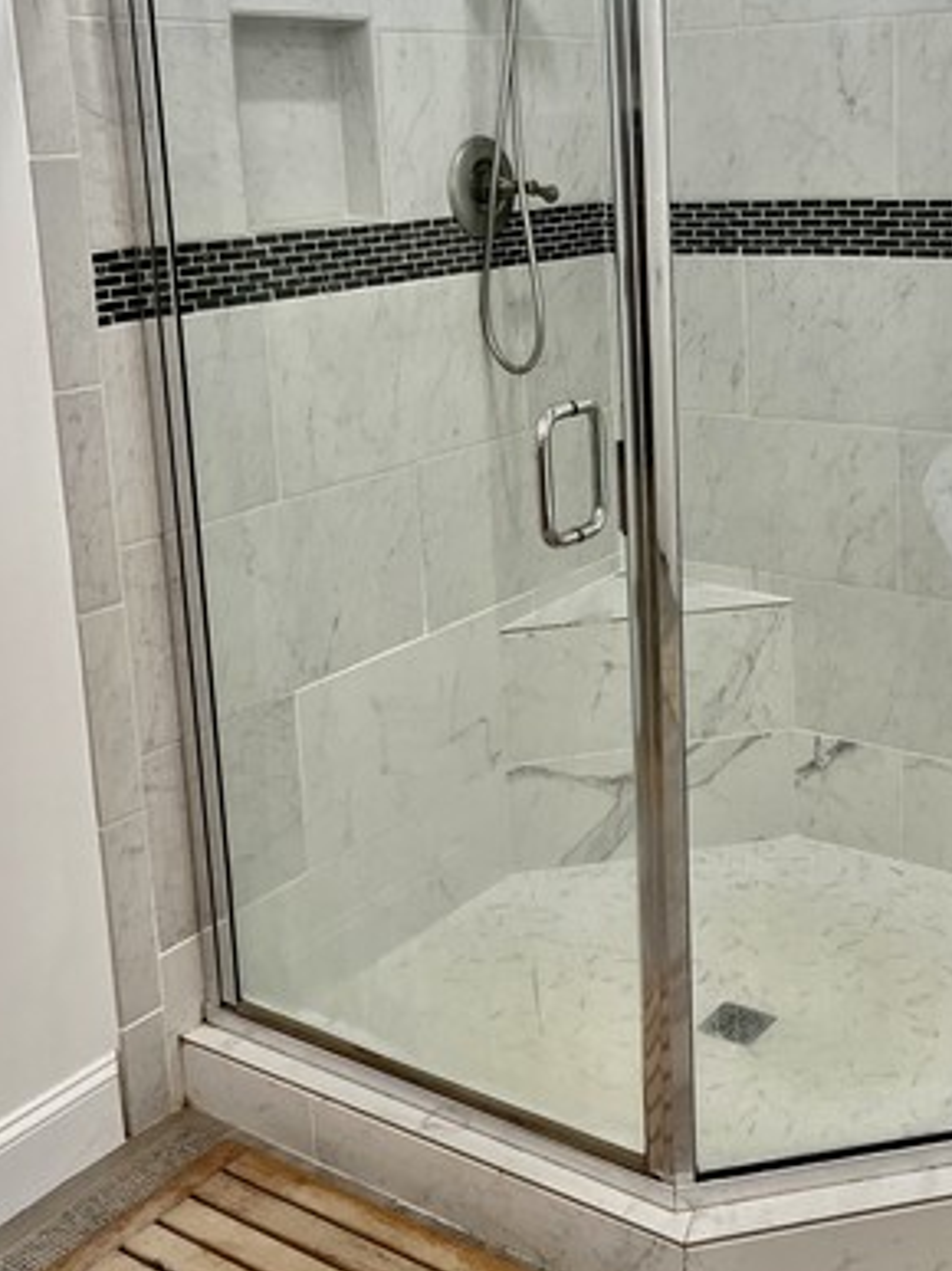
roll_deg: +2.8
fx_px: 1578
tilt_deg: -10.7
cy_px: 407
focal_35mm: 43
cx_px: 653
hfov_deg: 33.2
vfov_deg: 43.2
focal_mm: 5.1
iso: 80
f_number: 1.6
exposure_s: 1/120
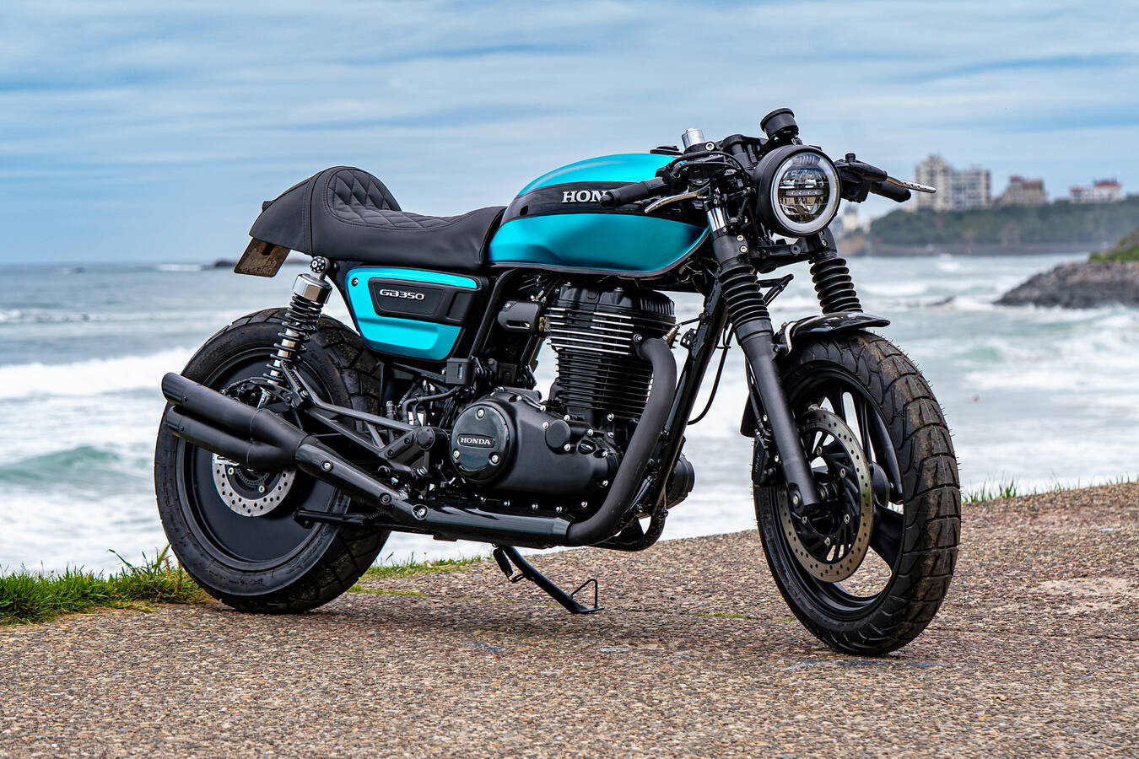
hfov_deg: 26.3
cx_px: 570
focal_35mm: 77
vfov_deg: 17.7
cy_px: 380
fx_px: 2436
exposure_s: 1/250
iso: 64
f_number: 5.6
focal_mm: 77
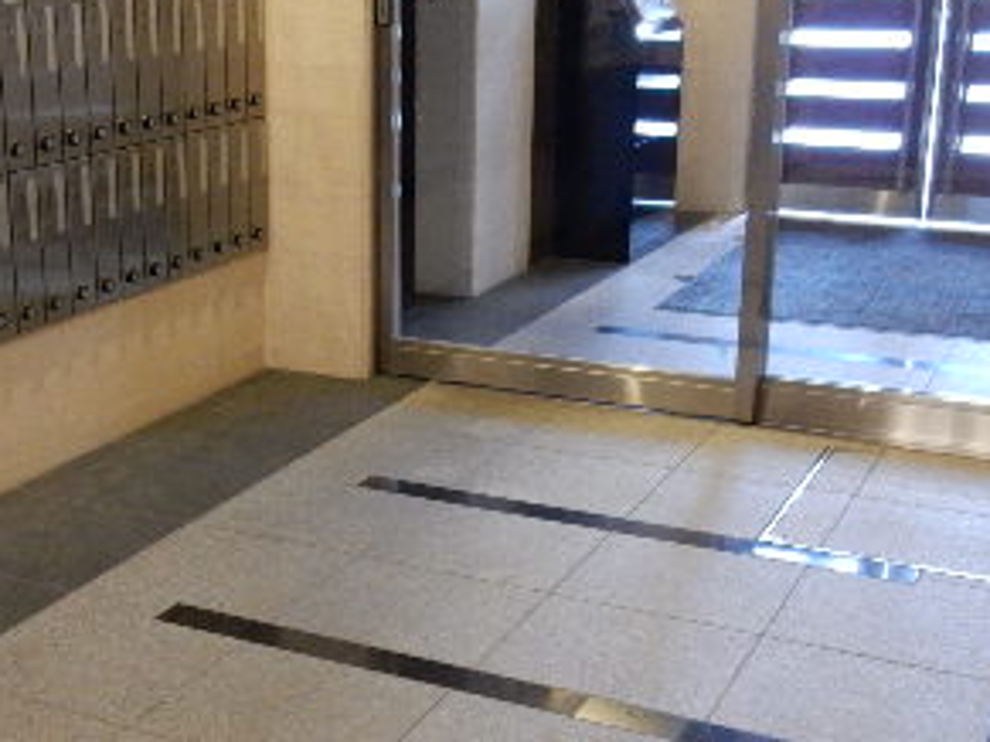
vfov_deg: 26.5
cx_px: 316
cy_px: 415
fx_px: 1572
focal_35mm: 55
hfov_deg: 34.6
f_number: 3.7
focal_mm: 4.5
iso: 500
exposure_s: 1/8
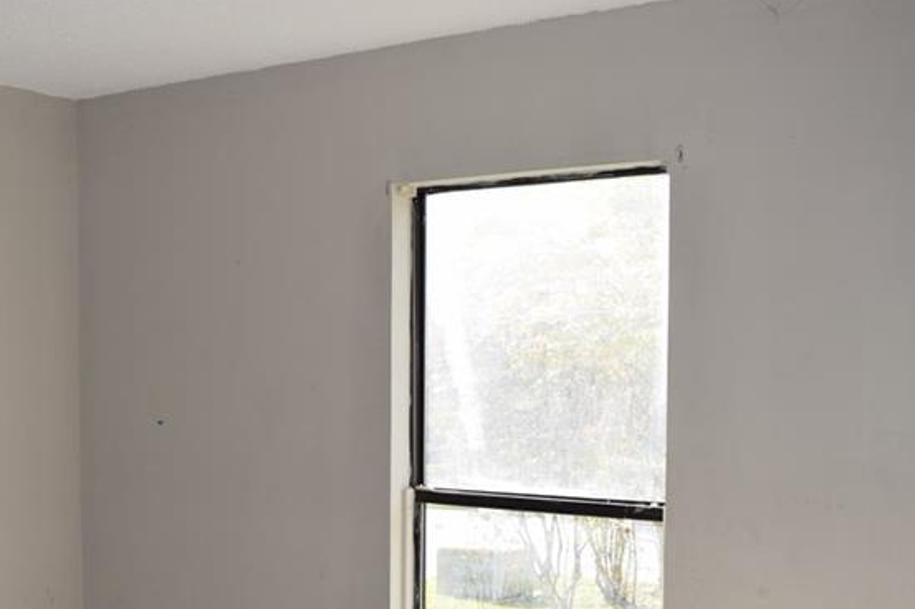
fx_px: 1270
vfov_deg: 26.5
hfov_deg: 38.6
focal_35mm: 50
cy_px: 473
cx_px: 227
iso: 180
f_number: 5.6
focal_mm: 18
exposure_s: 1/125
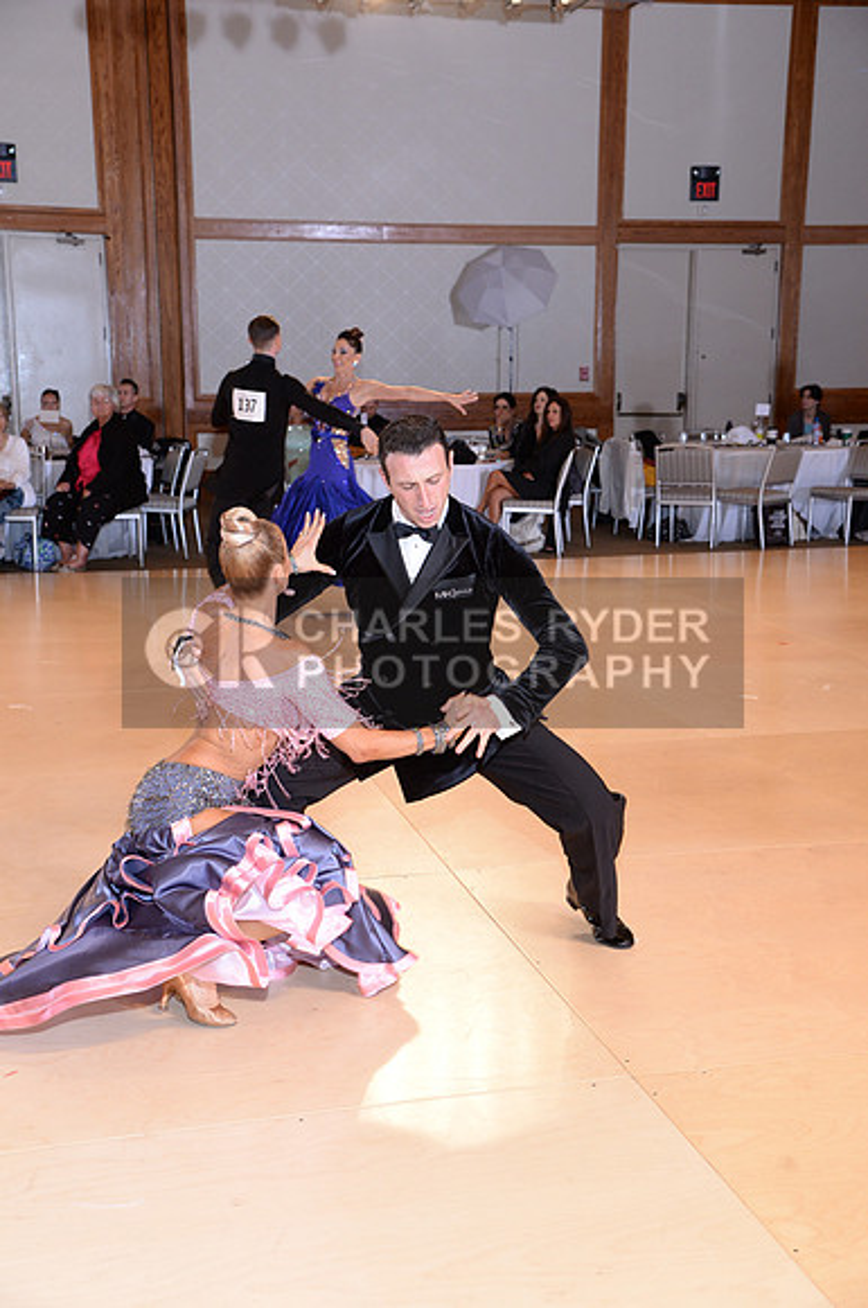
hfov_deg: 29.2
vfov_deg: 42.8
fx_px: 1669
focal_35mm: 46
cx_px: 434
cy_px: 654
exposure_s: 1/200
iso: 1250
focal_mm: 46
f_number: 5
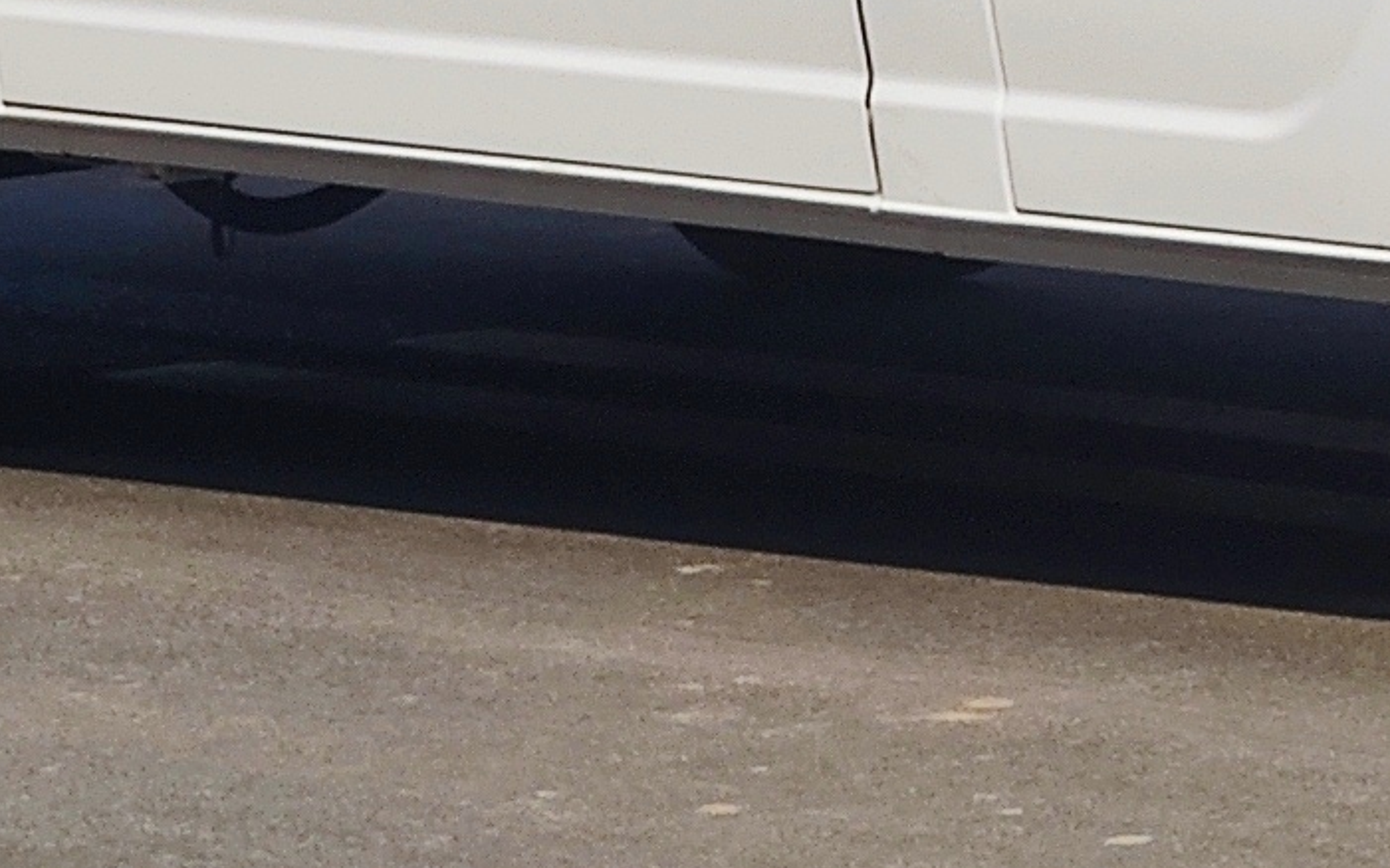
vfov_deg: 4.0
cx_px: 1983
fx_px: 12235
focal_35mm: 323
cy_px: -1084
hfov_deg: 6.4
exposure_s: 1/2456
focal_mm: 8.16
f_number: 2
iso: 50
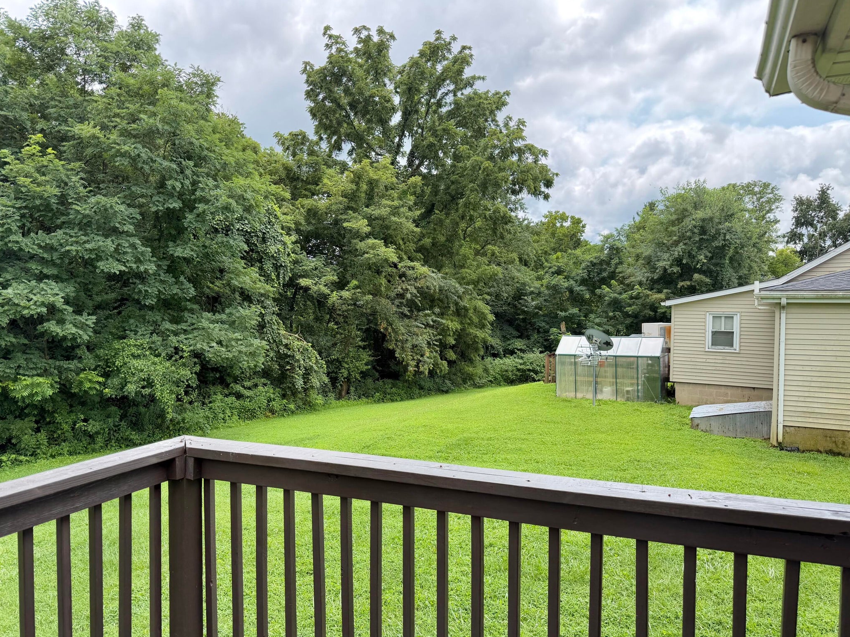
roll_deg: +0.1
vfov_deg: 54.9
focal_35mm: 25
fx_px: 614
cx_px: 418
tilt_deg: -0.6
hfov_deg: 69.4
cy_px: 324
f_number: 1.78
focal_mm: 6.76
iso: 100
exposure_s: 1/2169
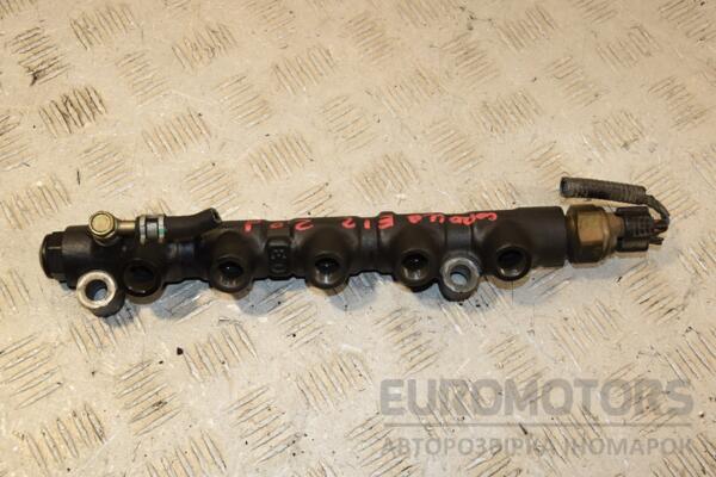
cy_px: 238
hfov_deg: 38.9
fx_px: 1014
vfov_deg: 26.5
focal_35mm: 51
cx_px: 358
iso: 800
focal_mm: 34
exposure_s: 1/200
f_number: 10
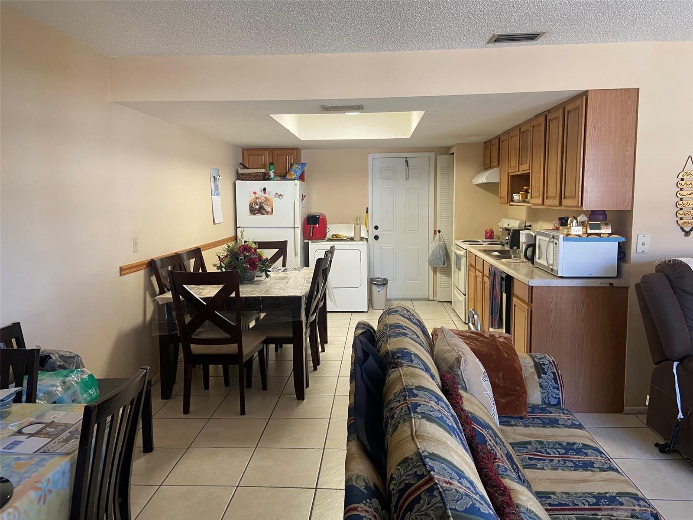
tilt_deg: -7.6
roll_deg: +1.3
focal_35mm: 26
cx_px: 346
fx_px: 521
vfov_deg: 53.1
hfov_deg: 67.3
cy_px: 260
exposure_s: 1/60
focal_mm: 4.25
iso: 160
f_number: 1.8
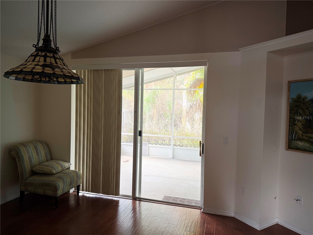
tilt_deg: -1.9
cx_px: 156
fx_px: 217
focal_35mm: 24
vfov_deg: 56.8
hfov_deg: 71.6
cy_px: 118
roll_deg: -1.7
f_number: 1.78
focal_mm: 6.76
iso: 160
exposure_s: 1/121
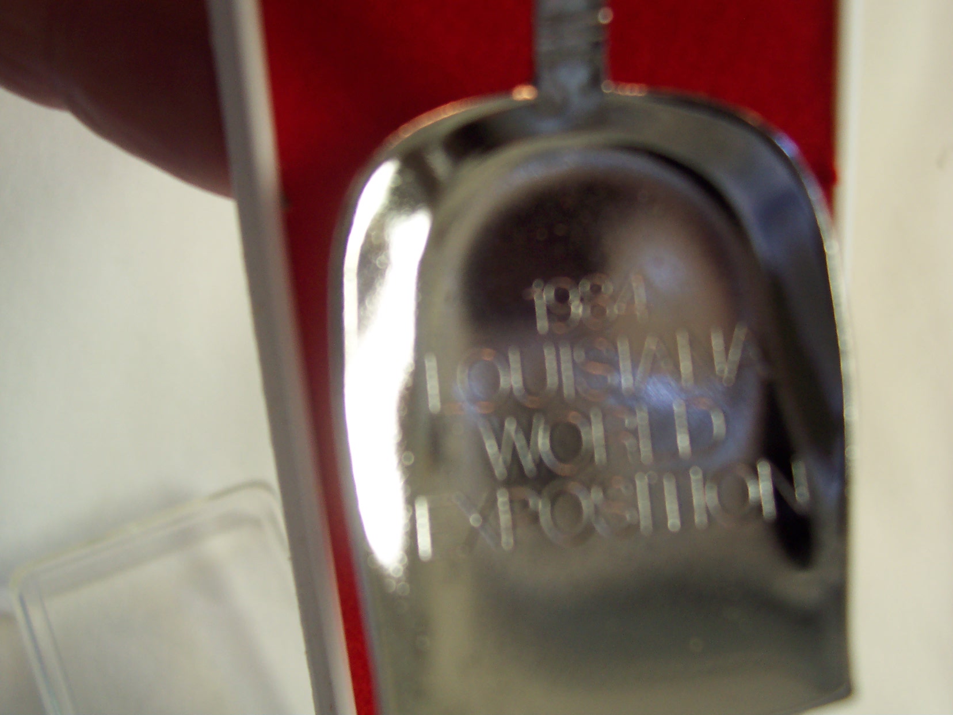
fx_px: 1019
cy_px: 358
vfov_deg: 38.7
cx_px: 476
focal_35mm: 37
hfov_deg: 50.1
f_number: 2.8
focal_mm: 5.6
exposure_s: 1/45
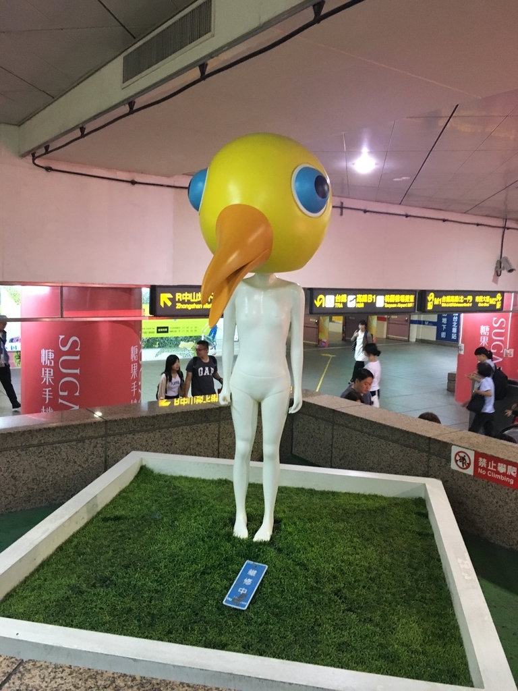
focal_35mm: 29
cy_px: 346
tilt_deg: -6.5
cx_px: 259
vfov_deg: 61.7
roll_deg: -1.9
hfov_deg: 48.2
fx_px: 579
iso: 200
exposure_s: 1/30
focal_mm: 4.15
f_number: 2.2
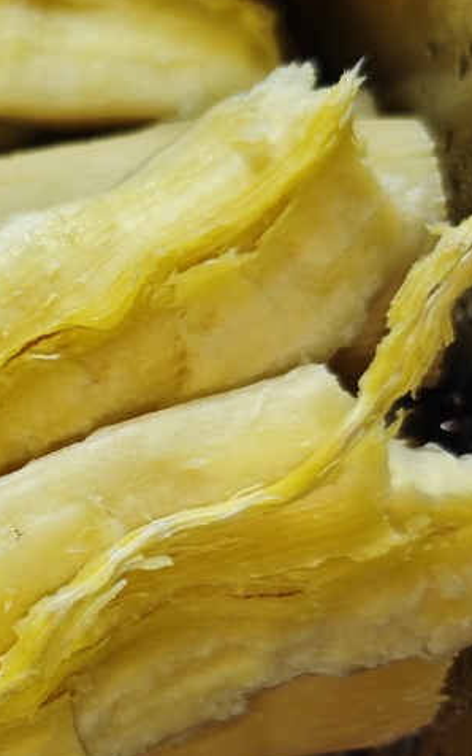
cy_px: 470
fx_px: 1709
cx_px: -143
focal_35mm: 83
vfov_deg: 24.9
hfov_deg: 15.0
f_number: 1.9
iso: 100
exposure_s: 1/100
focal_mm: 8.7
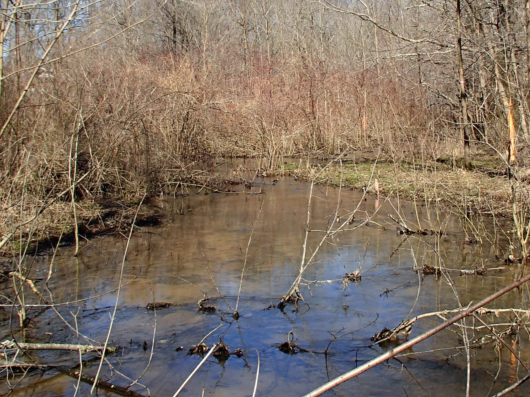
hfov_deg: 36.0
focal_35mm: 53
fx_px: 811
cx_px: 332
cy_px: 138
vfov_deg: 27.4
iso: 100
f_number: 3.9
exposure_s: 1/640
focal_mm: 5
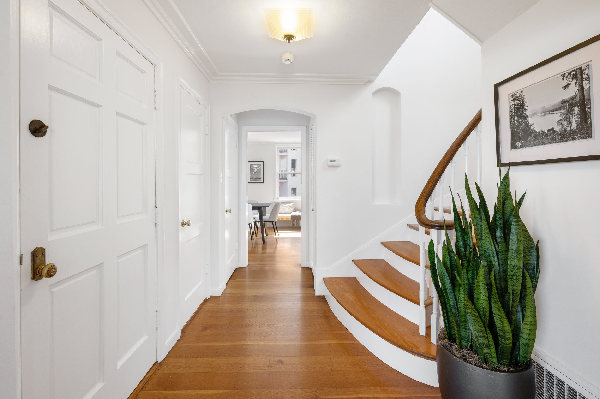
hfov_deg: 96.8
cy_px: 200
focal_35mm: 16
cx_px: 300
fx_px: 266
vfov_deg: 73.7
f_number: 9
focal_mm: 16
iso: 200
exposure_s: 1/25
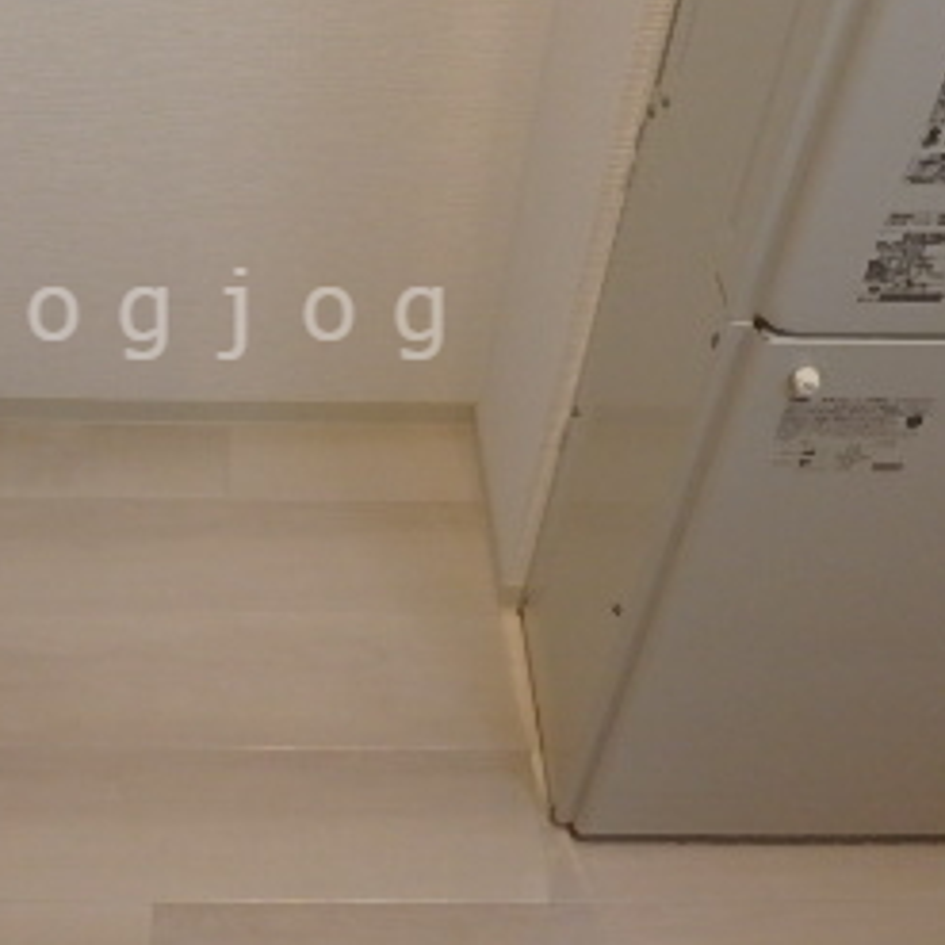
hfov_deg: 34.4
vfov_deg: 35.0
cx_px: 203
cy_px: 314
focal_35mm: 48
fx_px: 1483
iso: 320
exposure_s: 1/30
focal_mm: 3.7
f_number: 3.5
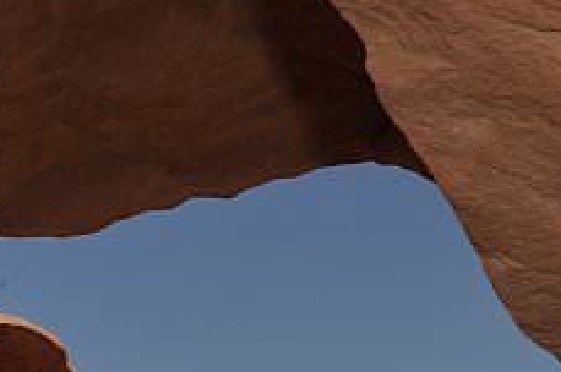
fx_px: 1774
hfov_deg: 17.9
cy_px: 664
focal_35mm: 114
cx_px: 399
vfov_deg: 11.2
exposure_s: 1/250
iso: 200
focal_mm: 29
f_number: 18
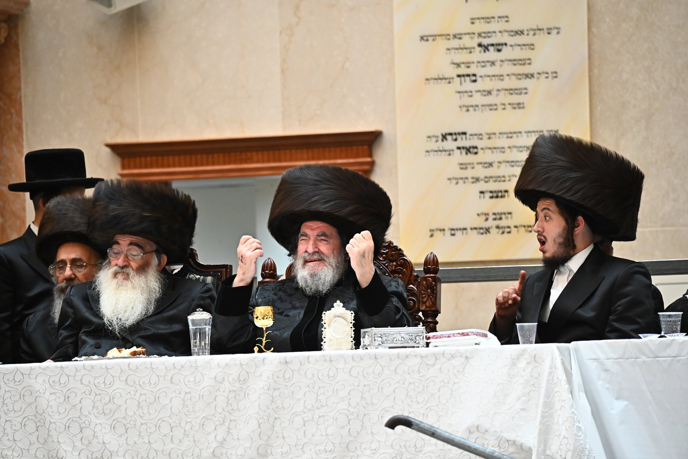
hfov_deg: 5.2
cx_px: 344
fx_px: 7643
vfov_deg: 3.4
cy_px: 230
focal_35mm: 400
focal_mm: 400
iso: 4000
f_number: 6
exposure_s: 1/200
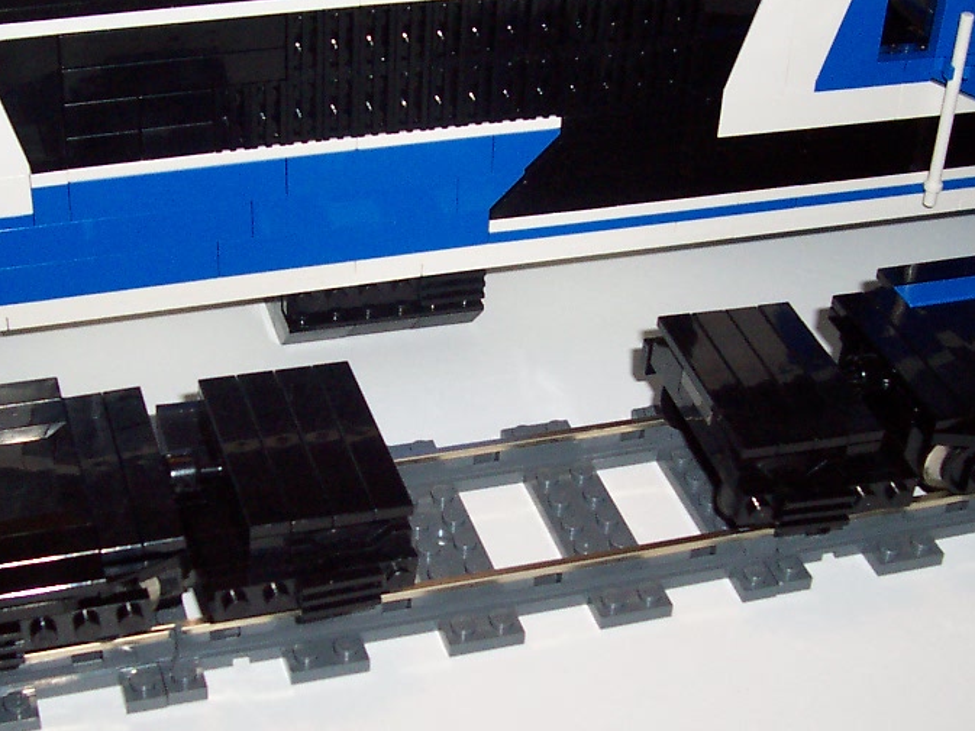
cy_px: 410
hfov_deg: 29.4
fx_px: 1859
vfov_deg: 22.2
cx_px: 482
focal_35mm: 66
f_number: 2.8
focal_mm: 5.6
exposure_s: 1/60
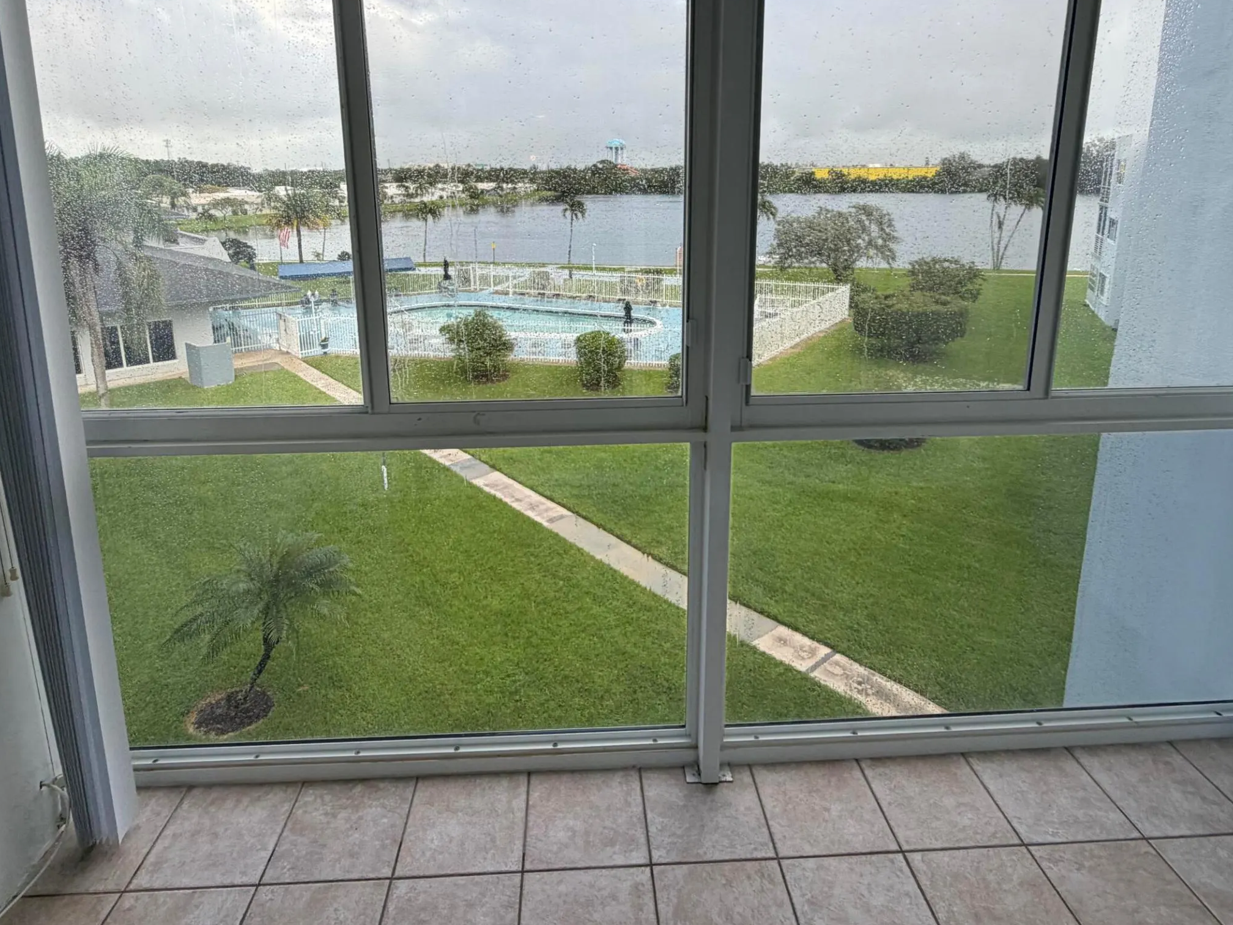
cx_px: 609
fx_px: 712
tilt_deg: -11.7
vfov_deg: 64.5
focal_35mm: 20
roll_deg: +0.5
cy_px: 319
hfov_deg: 81.7
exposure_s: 1/355
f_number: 2.2
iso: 50
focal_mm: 2.22
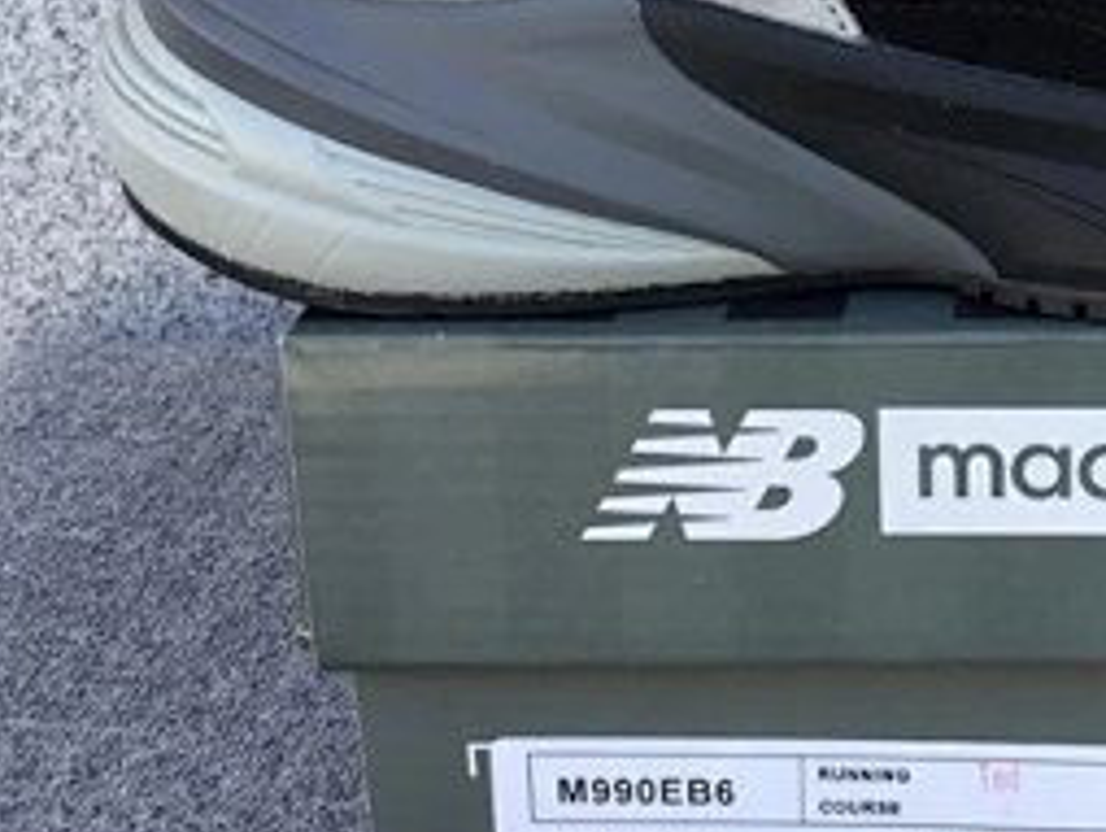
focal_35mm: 78
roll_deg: +1.1
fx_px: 2494
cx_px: 1076
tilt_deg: -19.6
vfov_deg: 18.8
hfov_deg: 24.0
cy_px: 200
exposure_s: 1/100
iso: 25
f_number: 2.4
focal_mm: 3.3
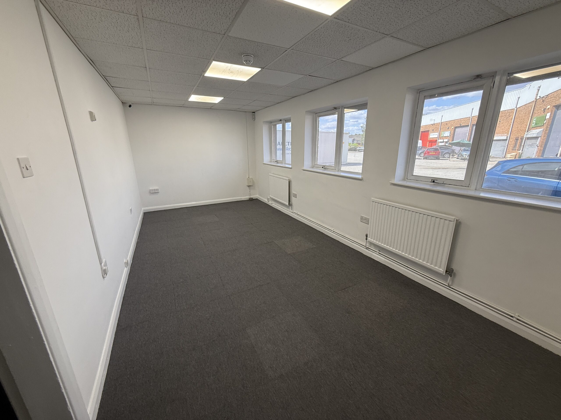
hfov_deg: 102.1
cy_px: 210
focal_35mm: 14
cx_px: 280
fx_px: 227
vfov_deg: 85.7
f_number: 2.2
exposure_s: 1/100
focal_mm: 2.22
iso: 100
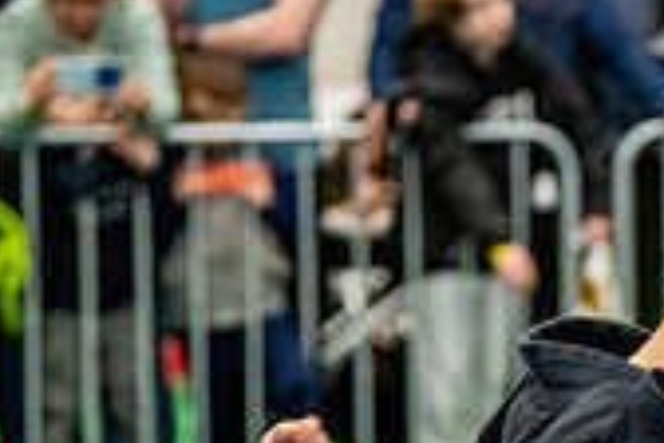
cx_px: 759
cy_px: 757
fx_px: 4463
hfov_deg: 8.4
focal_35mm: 242
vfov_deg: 5.6
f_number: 2.8
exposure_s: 1/500
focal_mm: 70
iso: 5000
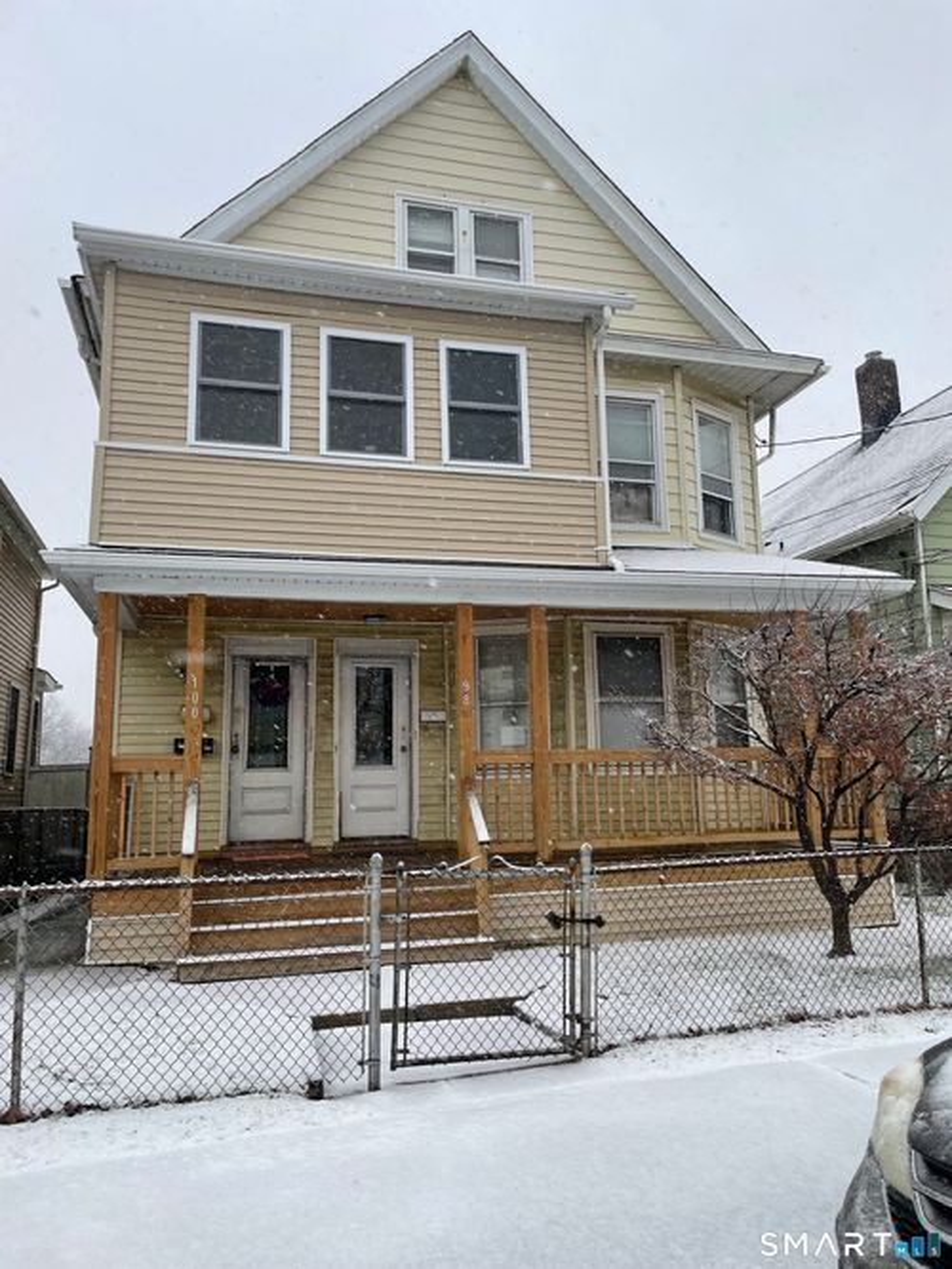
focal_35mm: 26
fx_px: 954
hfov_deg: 53.0
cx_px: 476
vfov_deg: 67.3
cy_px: 634
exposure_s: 1/306
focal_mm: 4.2
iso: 32
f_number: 1.6
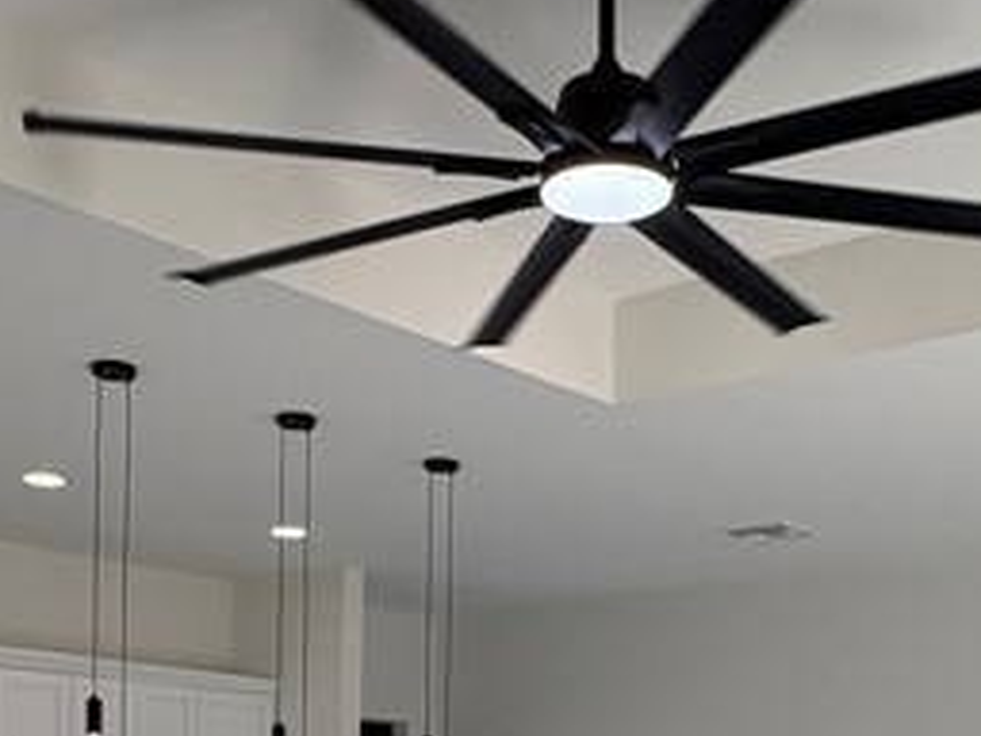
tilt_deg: -0.1
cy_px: 859
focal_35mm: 56
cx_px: 544
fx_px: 1587
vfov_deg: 24.0
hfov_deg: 34.3
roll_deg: -0.8
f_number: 2.2
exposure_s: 1/260
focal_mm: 2.22
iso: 64
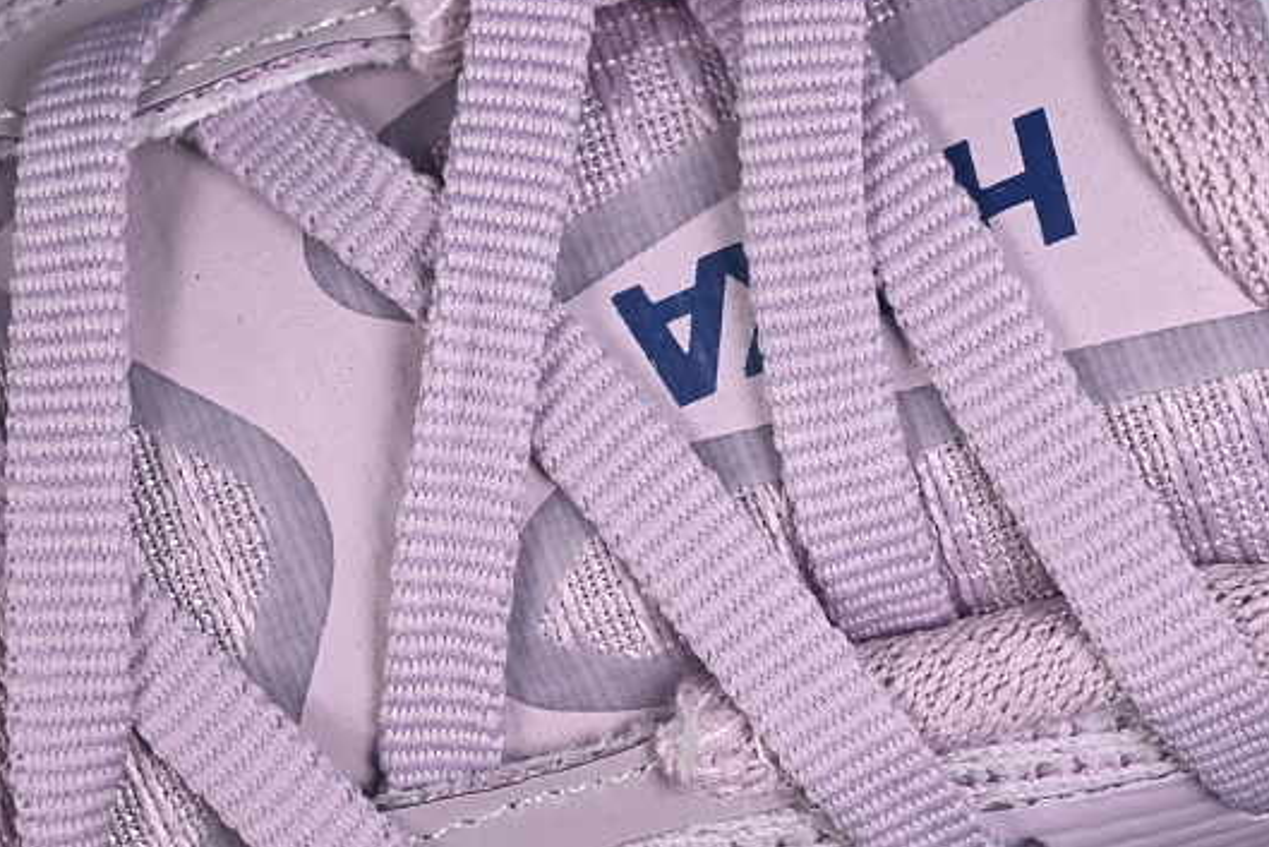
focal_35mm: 153
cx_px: 784
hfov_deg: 13.4
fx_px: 5394
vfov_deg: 9.0
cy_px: 310
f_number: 7.1
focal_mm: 50
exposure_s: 1/80
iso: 160
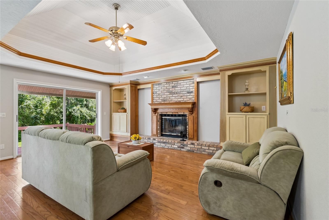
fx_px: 137
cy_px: 110
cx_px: 164
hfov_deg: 100.4
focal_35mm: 15
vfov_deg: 77.3
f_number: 7.1
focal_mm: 10
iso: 100
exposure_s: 1/6
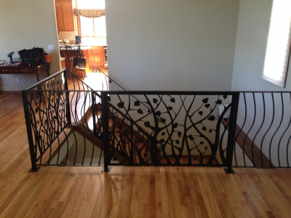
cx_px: 146
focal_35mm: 33
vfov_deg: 42.9
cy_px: 109
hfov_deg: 55.4
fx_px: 277
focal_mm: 4.12
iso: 160
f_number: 2.4
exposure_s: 1/20
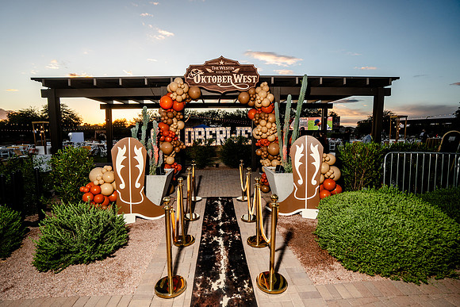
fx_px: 217
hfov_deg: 93.3
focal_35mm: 17
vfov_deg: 70.5
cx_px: 230
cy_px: 154
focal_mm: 17
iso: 160
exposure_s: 1/250
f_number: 4
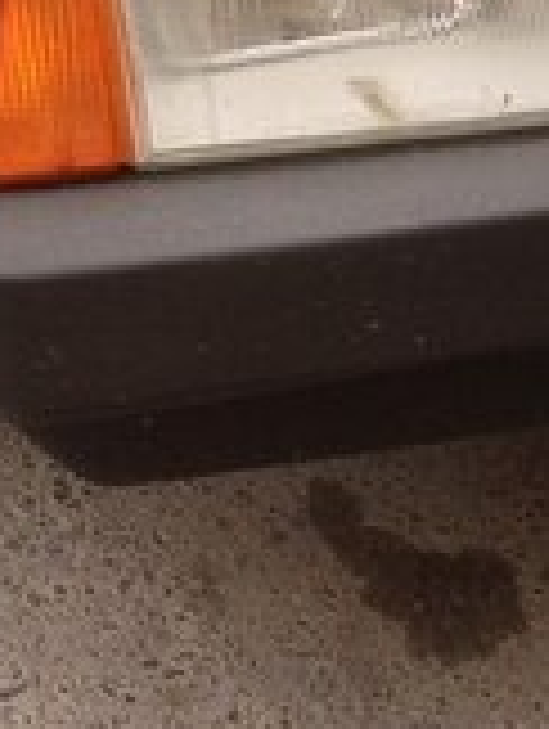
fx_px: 2130
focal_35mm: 101
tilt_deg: -21.7
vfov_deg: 17.7
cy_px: -310
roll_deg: -1.0
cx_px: -81
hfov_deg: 14.3
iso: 64
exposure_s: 1/120
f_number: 2.4
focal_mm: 4.12
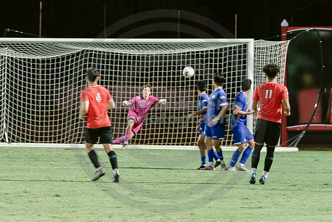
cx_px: -57
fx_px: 3317
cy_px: 95
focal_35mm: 360
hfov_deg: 5.7
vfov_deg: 3.8
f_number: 2.8
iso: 1250
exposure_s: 1/100
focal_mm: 90
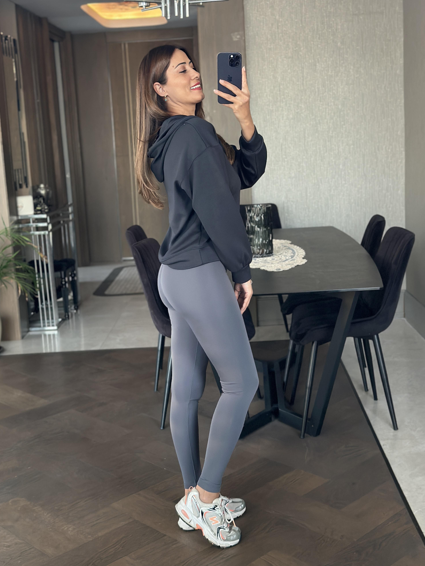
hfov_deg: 29.7
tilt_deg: -19.4
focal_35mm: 49
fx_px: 802
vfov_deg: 38.9
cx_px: 211
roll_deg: +3.2
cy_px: 278
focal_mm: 6.86
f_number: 1.78
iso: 320
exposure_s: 1/60
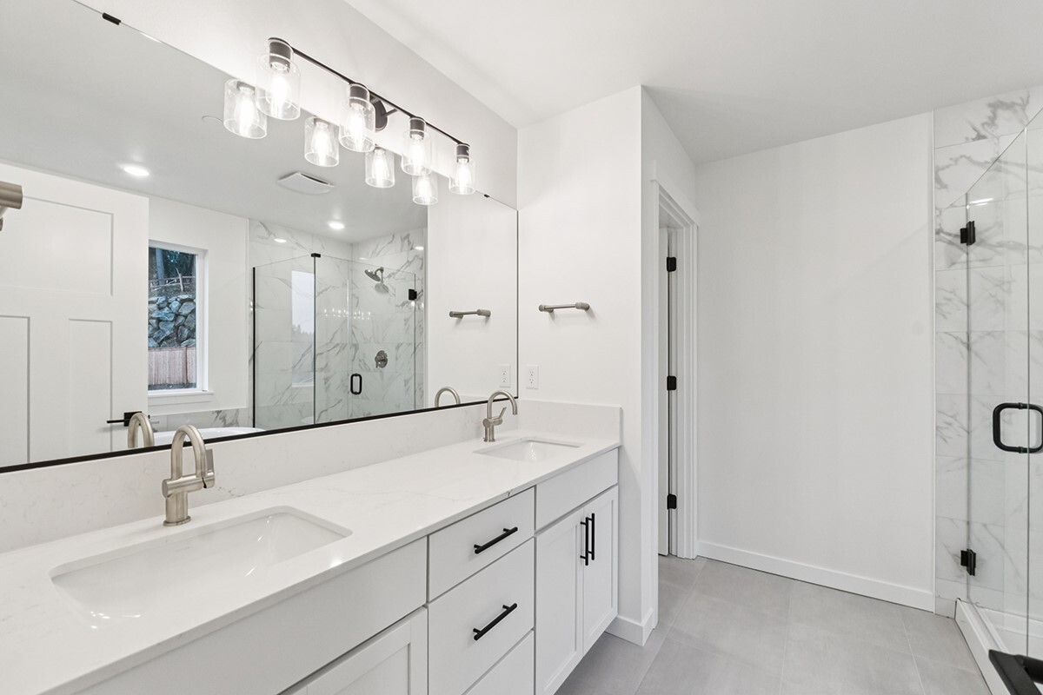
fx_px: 435
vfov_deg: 77.3
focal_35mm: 15
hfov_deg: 100.4
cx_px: 522
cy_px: 348
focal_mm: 10
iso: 500
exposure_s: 1/30
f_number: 9
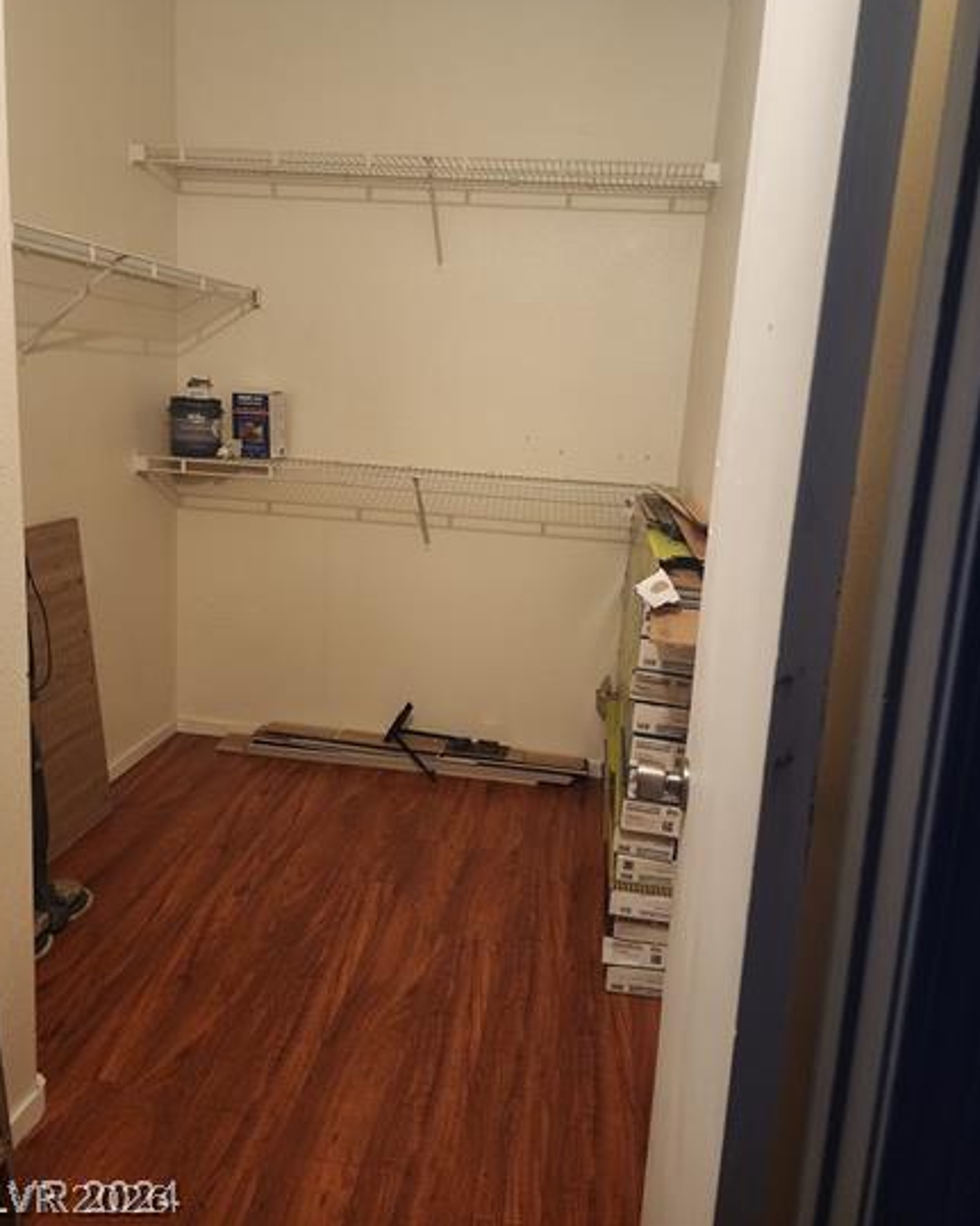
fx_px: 907
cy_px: 548
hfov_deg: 56.8
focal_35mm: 25
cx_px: 489
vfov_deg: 67.9
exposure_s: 1/60
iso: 640
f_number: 1.8
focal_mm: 6.4
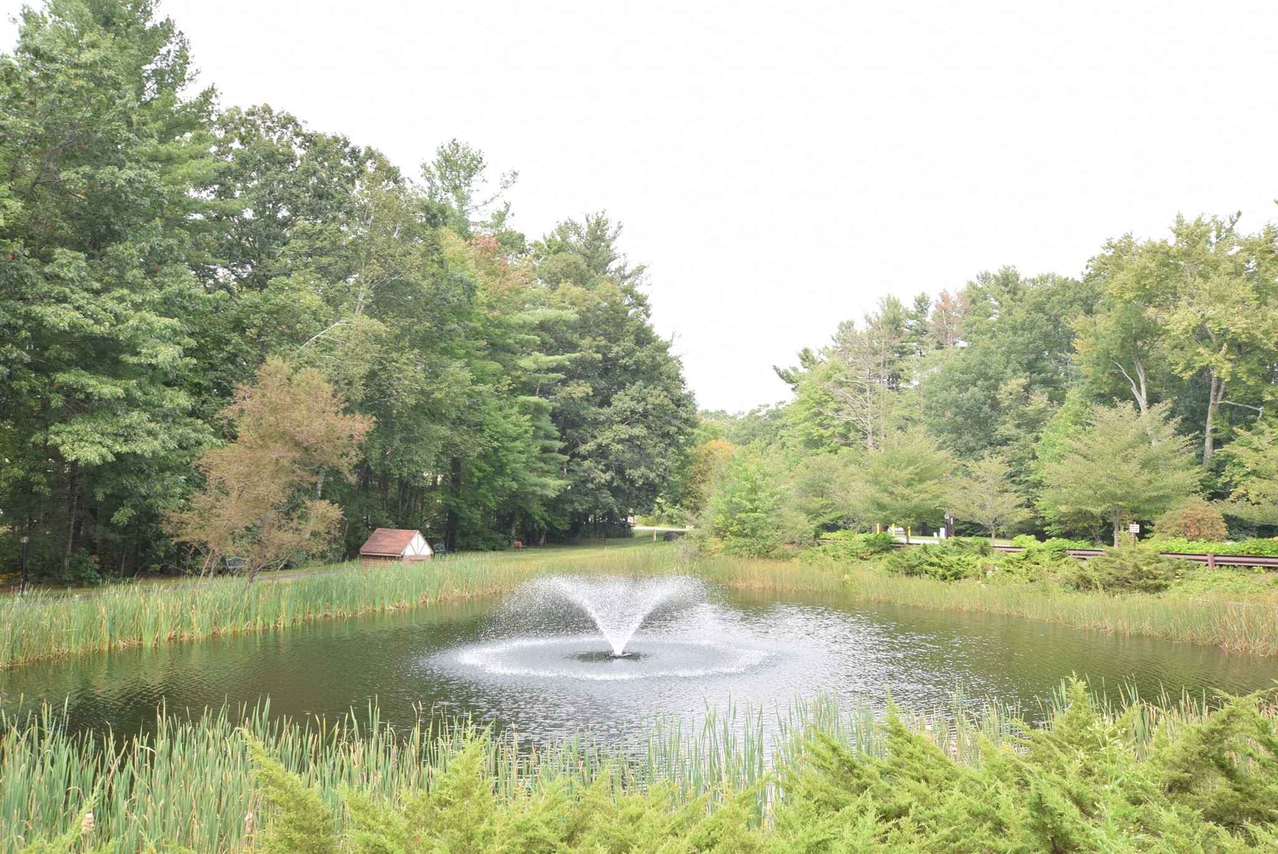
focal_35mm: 30
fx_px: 1066
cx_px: 639
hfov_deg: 61.9
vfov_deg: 43.7
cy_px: 427
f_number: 7.1
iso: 400
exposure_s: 1/200
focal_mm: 20
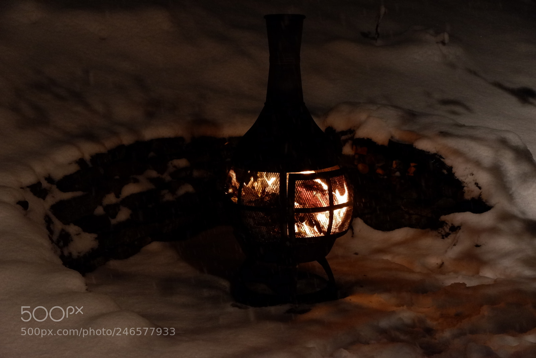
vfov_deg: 18.2
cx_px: 268
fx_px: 1117
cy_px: 179
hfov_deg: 27.0
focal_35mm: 75
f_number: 5.6
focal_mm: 50
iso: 3200
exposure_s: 1/85
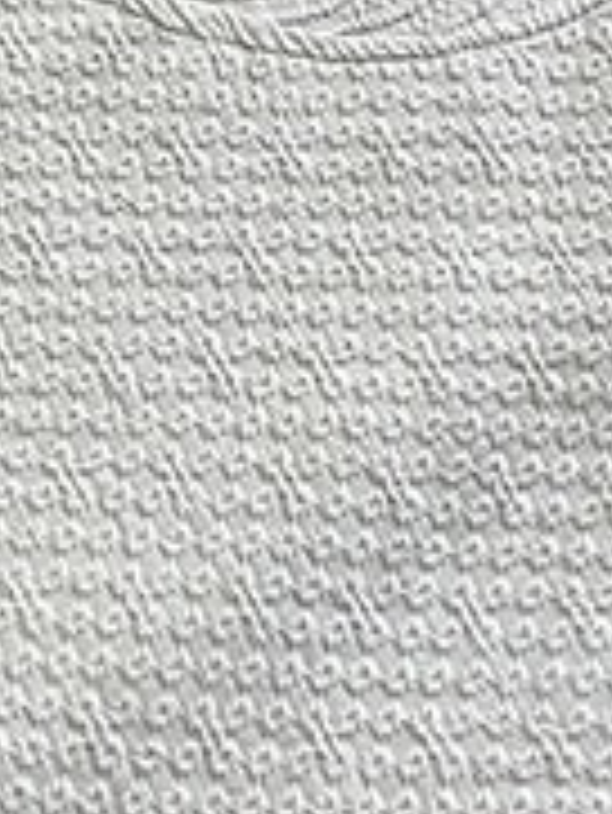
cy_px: -1115
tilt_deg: -45.2
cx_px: 513
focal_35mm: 132
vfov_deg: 12.1
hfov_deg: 11.2
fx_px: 3108
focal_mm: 4.2
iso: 125
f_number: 1.6
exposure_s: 1/71
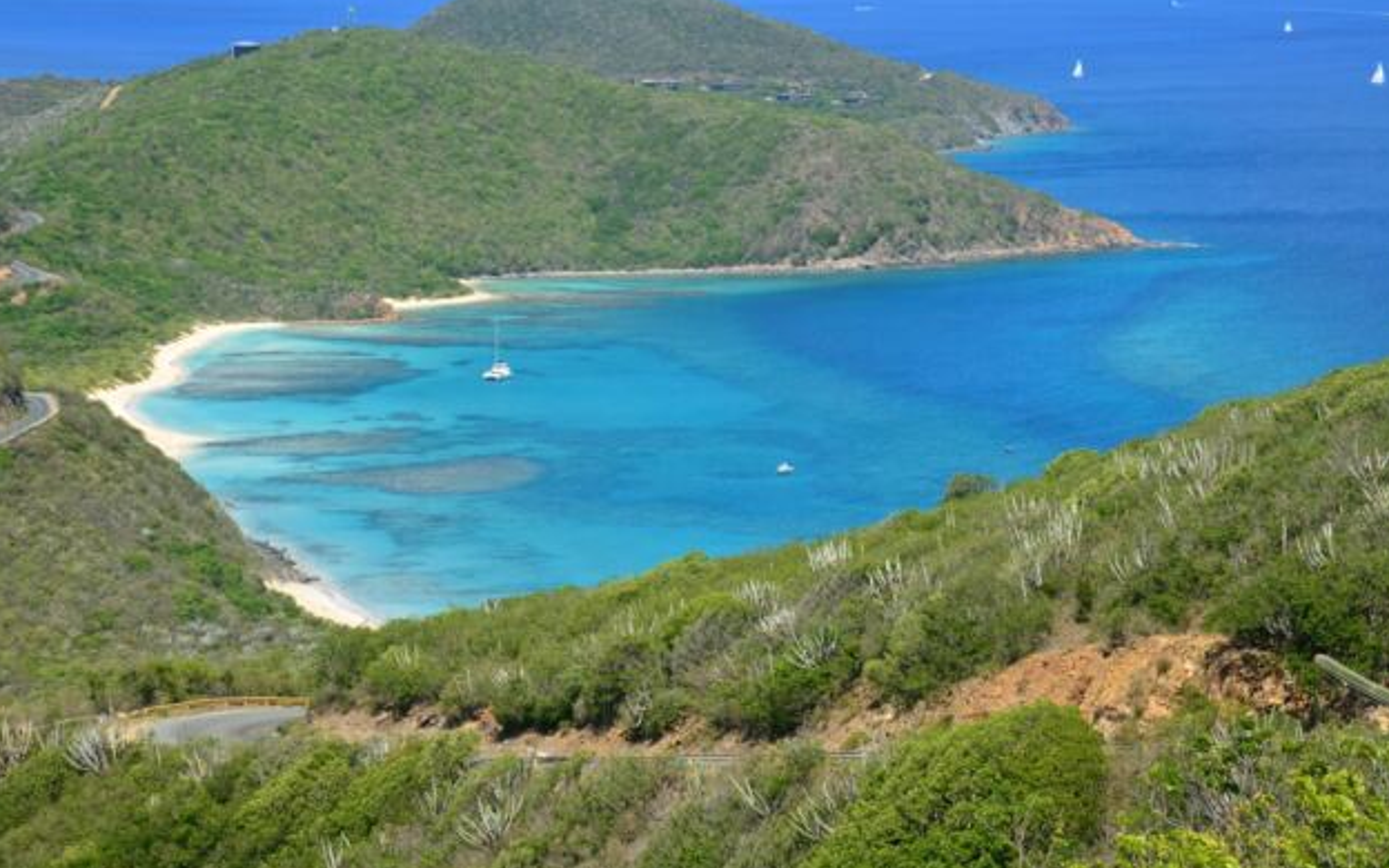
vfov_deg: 13.5
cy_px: 464
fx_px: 3672
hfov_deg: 21.4
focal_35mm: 97
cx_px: 706
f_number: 16
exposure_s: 1/125
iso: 200
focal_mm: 62
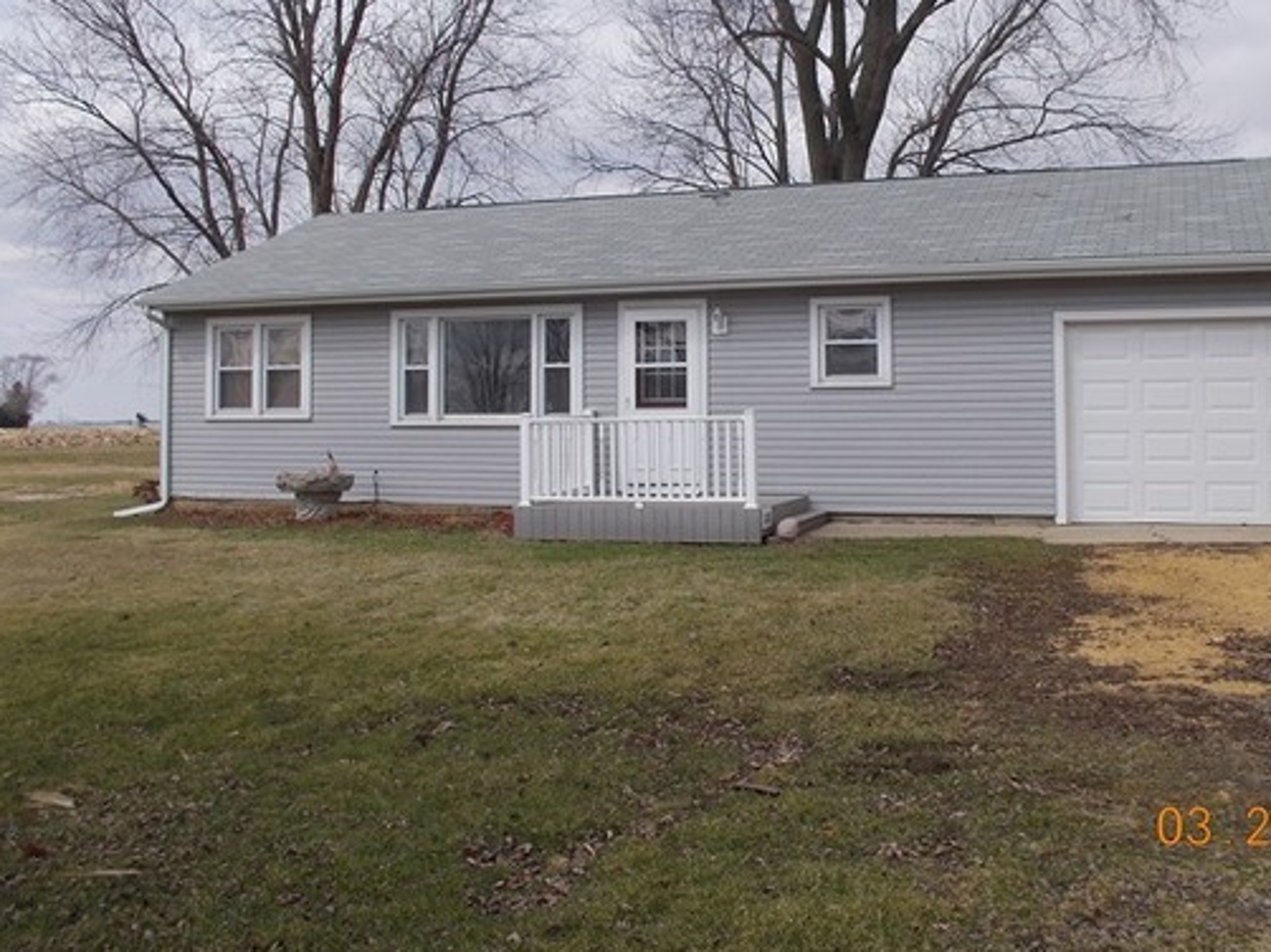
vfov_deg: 38.4
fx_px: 1358
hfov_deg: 50.0
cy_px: 362
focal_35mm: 37
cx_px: 719
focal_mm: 4.1
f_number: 3.3
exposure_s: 1/800
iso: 80
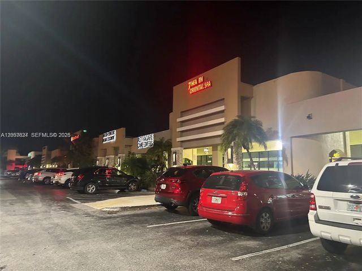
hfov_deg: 67.3
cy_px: 136
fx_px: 272
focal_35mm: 26
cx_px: 181
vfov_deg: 53.1
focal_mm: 5.7
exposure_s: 1/30
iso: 500
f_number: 1.5
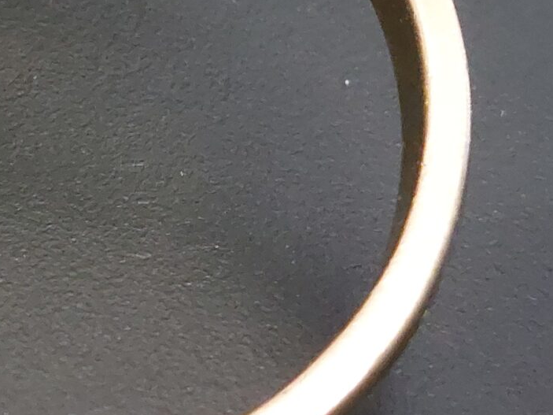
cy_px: 206
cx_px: -206
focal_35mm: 91
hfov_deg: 19.5
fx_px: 1454
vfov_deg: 16.2
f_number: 1.8
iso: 500
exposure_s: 1/50
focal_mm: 5.23
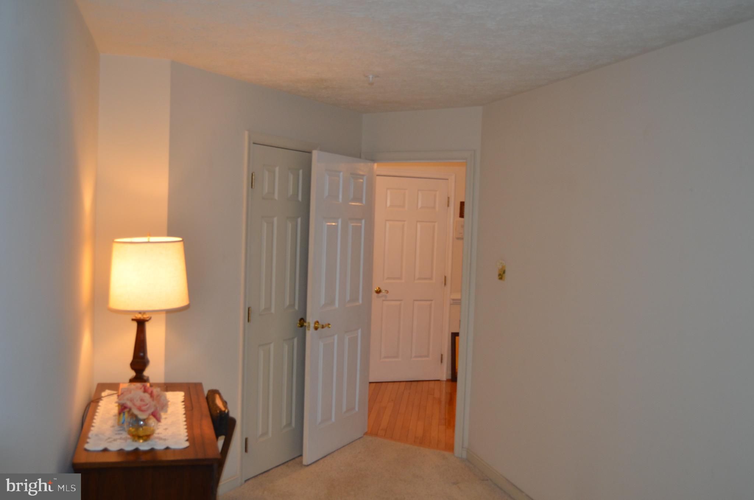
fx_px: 690
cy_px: 250
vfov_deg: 39.8
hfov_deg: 57.3
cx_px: 377
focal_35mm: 33
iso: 500
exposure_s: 1/60
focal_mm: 22
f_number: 3.5
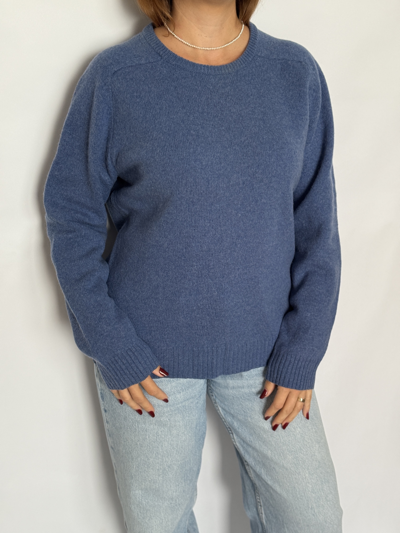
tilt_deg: -19.7
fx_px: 740
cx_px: 200
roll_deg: -1.9
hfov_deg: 30.3
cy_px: 266
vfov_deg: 39.7
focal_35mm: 48
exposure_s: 1/60
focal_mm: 6.76
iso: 160
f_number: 1.78
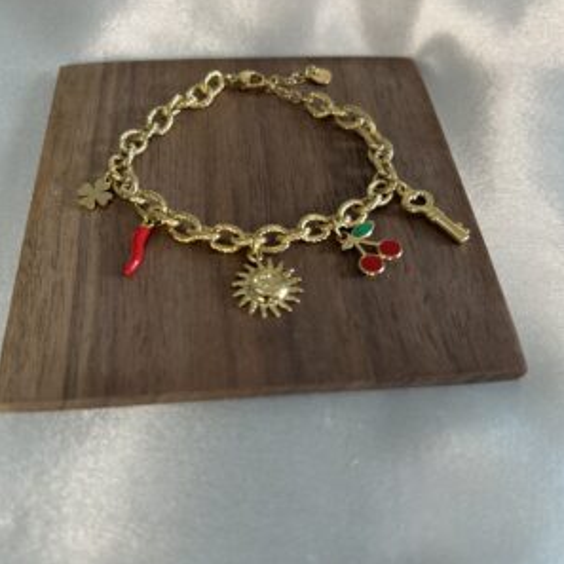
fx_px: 571
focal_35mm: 31
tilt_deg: -58.2
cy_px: 296
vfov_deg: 52.5
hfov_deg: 52.5
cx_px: 281
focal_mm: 5.7
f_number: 1.5
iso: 64
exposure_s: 1/50
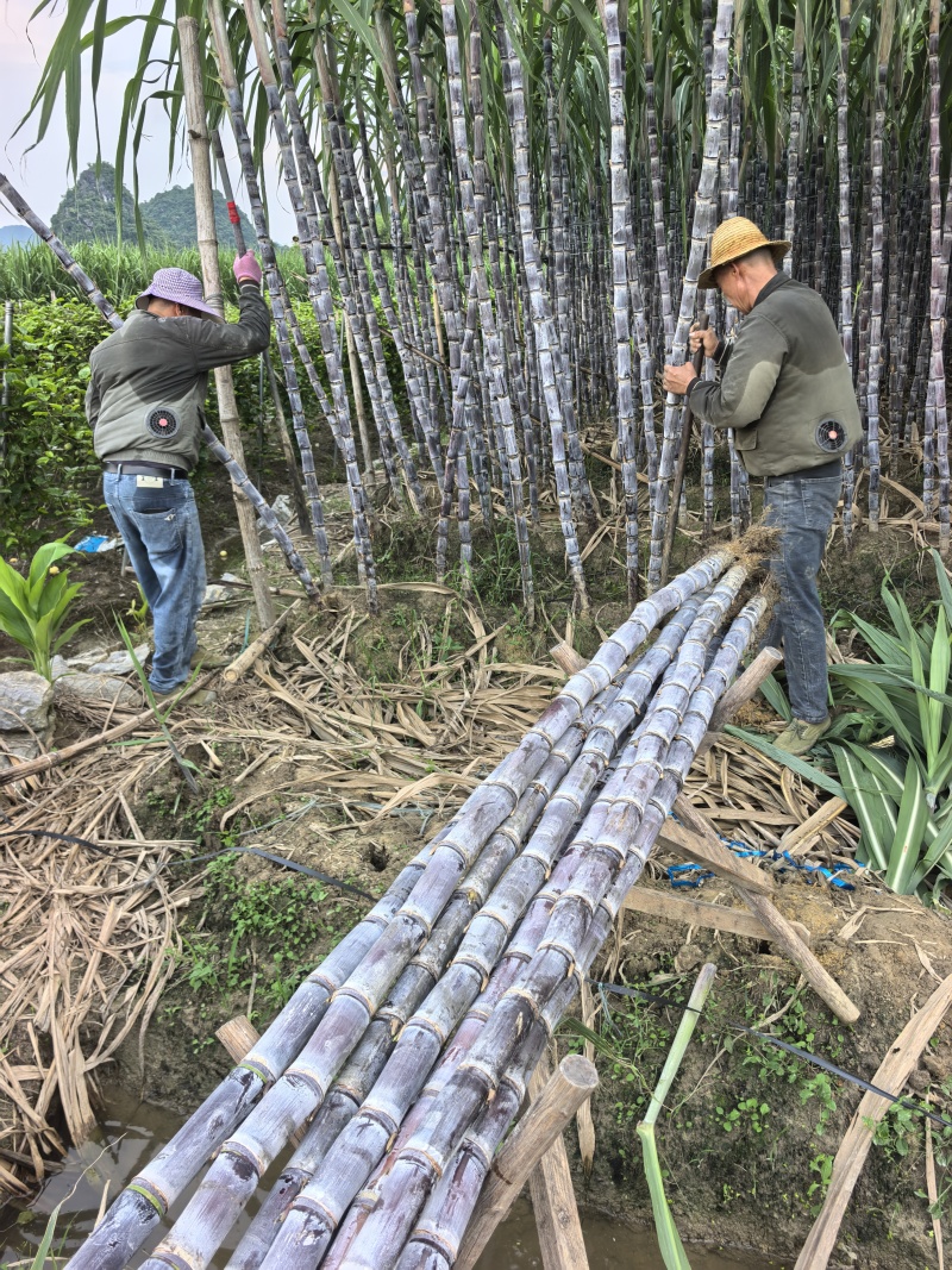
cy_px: 635
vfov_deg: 65.3
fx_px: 990
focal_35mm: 27
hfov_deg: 51.3
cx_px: 476
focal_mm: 6.98
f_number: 2
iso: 50
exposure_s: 1/126
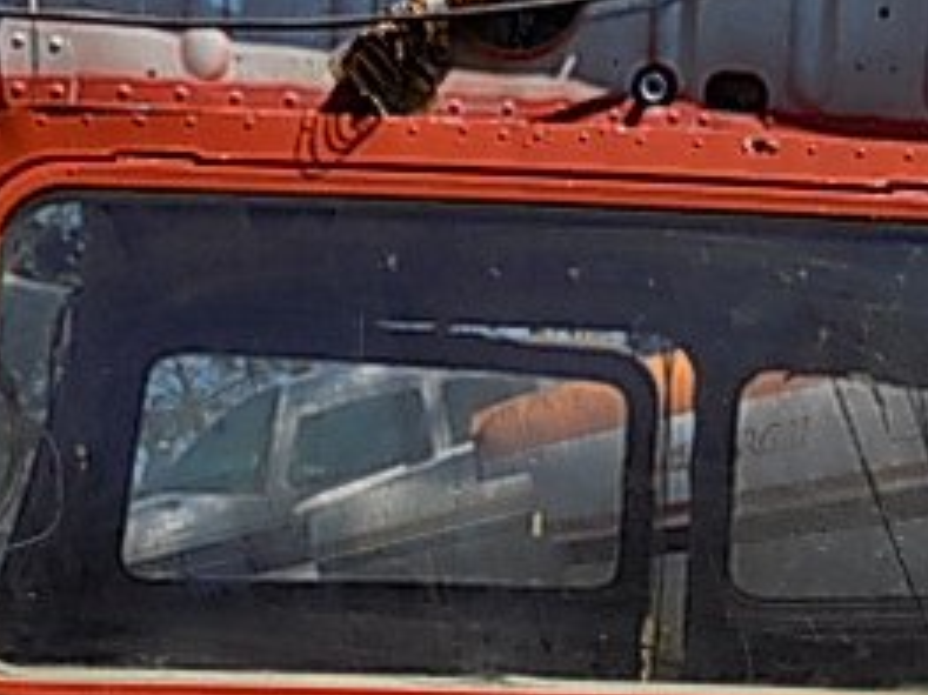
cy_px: 780
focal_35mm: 56
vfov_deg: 24.2
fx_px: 1501
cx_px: 423
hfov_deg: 34.3
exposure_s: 1/1250
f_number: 3.1
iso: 80
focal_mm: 4
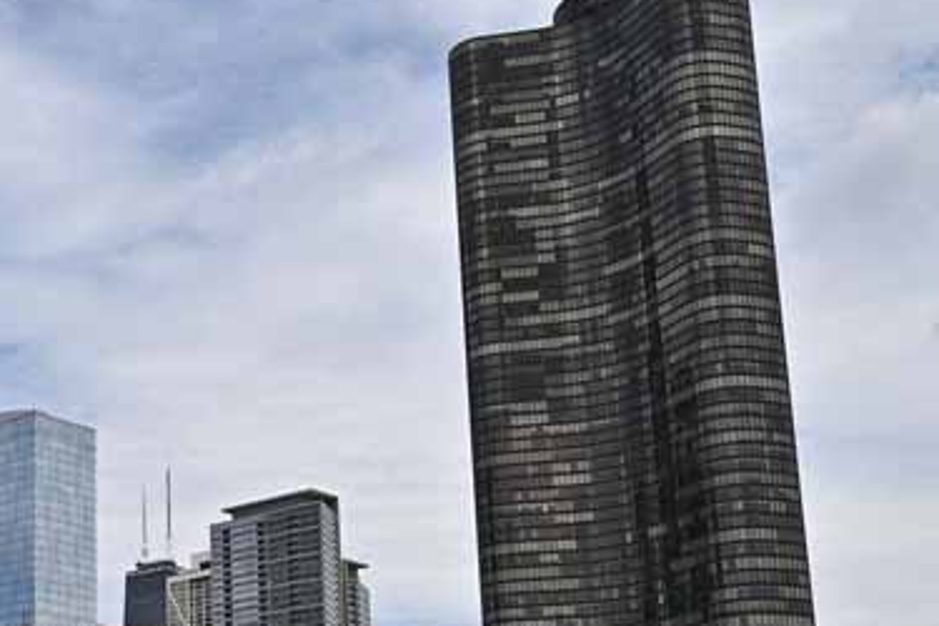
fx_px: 1669
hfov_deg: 30.4
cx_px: 138
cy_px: 531
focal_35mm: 64
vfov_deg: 20.9
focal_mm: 30
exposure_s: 1/1600
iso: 100
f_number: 5
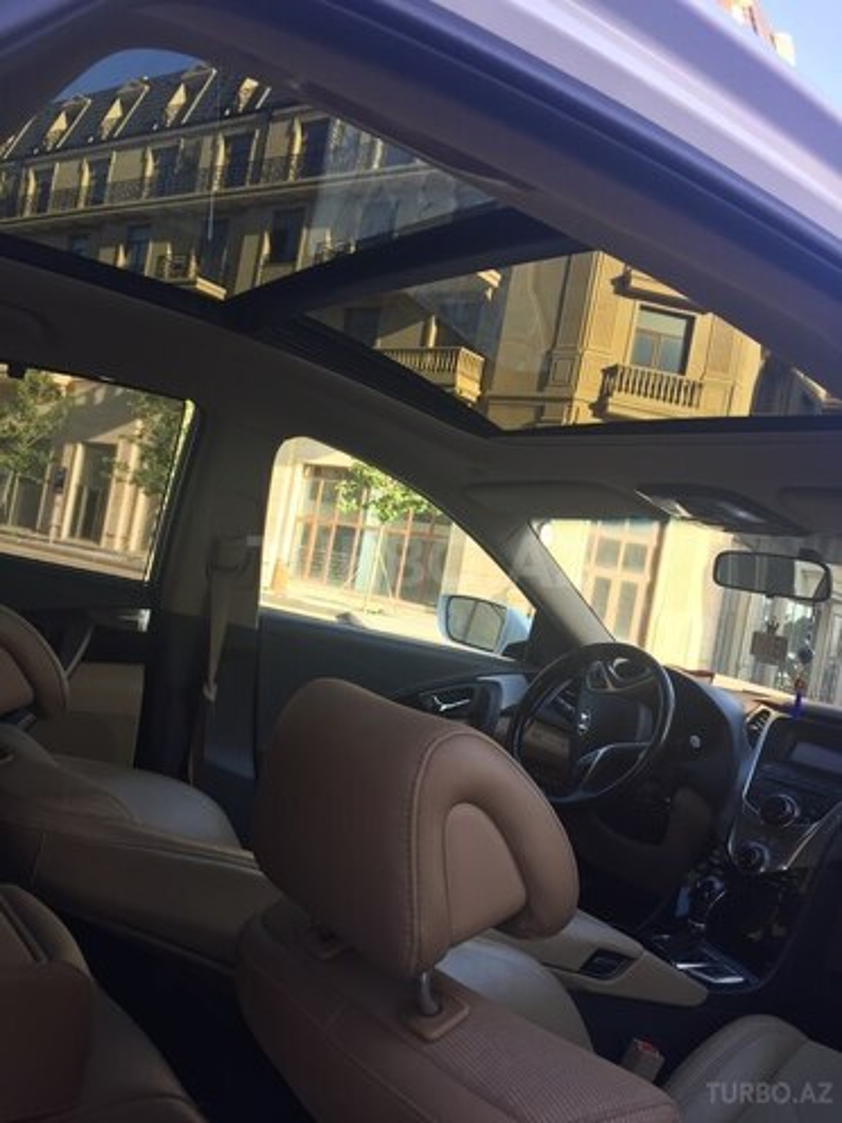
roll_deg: -10.2
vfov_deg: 61.7
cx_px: 421
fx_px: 941
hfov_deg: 48.2
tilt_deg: +2.9
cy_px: 562
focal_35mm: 29
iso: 32
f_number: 2.2
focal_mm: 4.15
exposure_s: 1/106
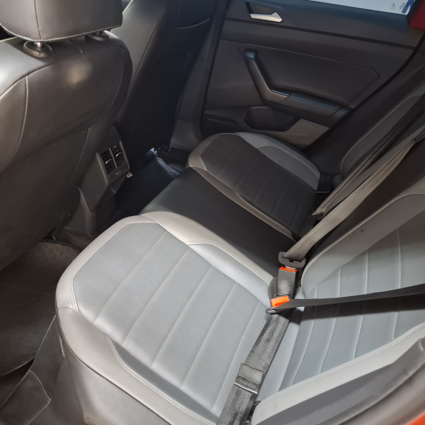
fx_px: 389
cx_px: 194
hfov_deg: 57.2
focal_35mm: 28
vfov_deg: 57.3
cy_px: 207
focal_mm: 5.54
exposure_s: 1/20
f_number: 1.8
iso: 800
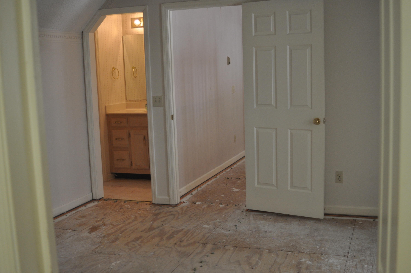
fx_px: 479
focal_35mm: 42
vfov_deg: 31.8
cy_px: 136
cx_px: 206
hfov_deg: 46.5
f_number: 3.5
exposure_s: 1/125
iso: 640
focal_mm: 28
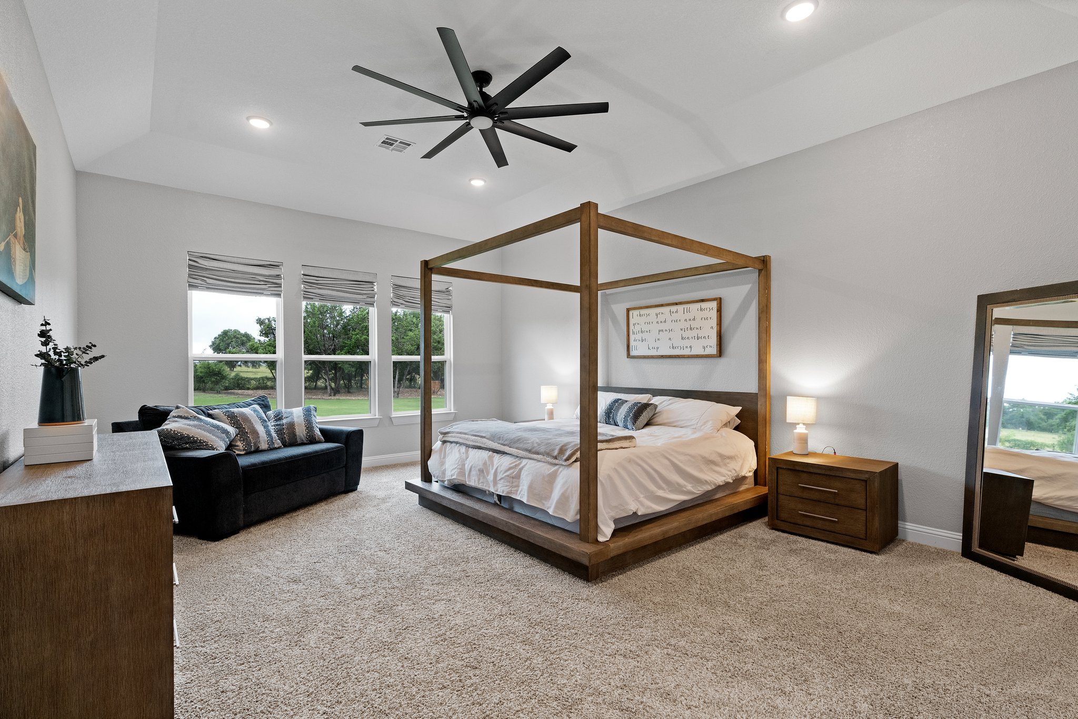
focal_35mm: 16
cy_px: 360
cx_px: 539
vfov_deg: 73.8
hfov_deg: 96.7
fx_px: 479
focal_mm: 16
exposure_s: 1/10
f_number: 8
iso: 2000
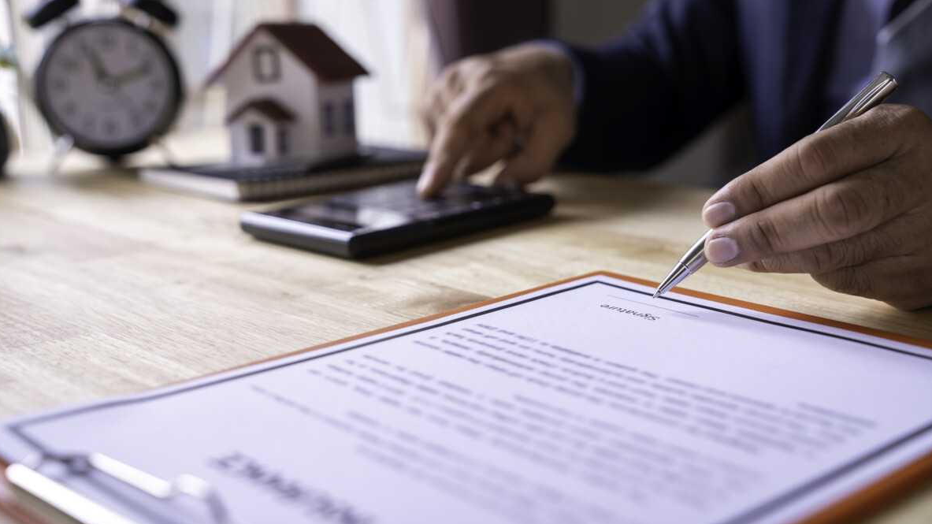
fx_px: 1260
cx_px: 464
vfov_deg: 23.5
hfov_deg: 40.6
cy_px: 213
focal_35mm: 51
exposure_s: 1/100
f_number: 3.5
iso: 200
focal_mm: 48
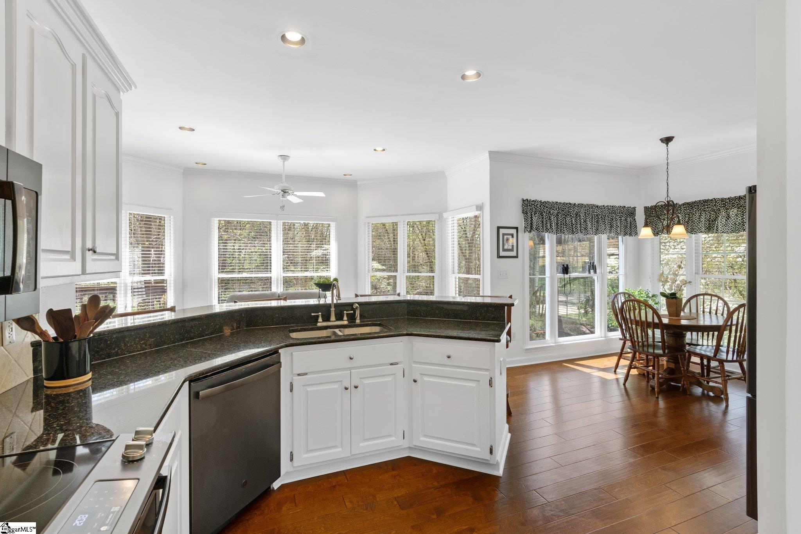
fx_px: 356
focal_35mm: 16
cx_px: 400
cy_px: 267
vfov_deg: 73.7
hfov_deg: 96.7
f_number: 9
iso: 200
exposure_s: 1/6
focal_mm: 16
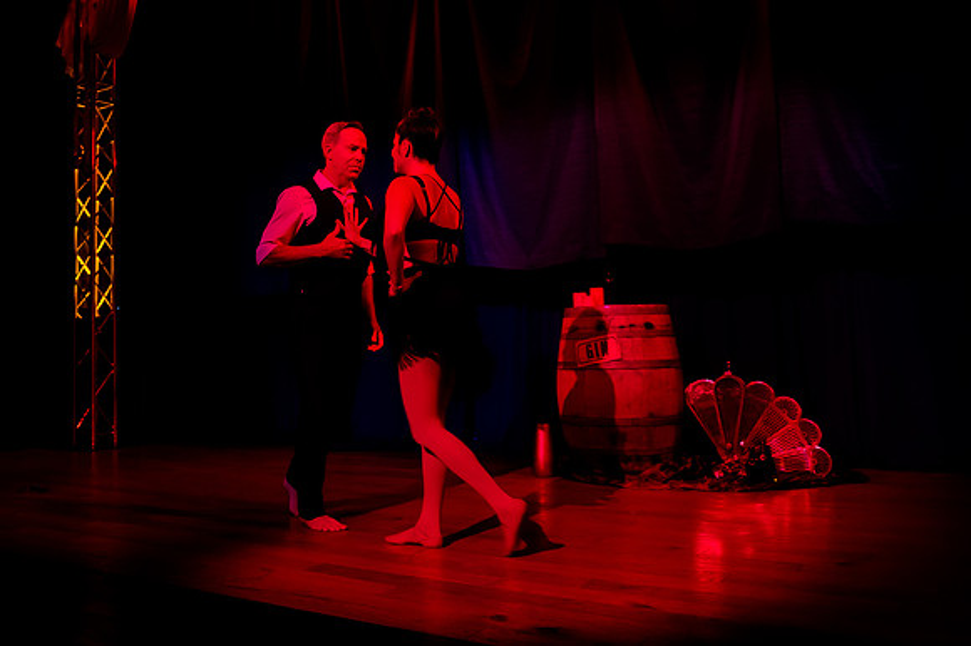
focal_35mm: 33
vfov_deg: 39.3
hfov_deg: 54.9
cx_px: 294
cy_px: 266
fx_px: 902
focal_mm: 24
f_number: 2.8
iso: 5000
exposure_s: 1/100
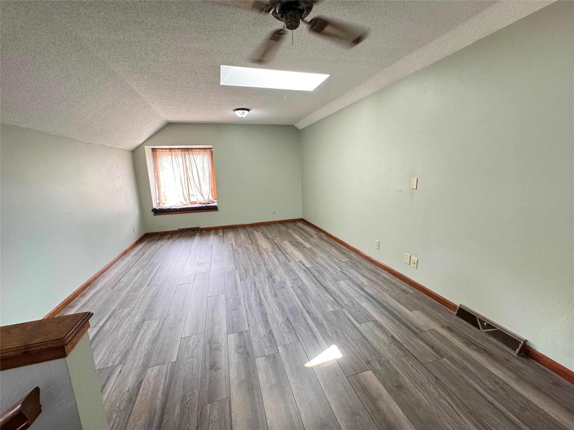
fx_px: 232
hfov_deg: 102.1
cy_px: 215
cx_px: 287
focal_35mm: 14
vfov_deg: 85.7
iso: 400
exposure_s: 1/60
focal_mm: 2.22
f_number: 2.2
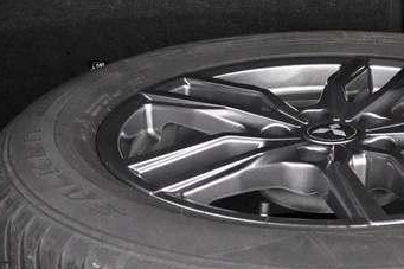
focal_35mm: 114
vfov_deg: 12.0
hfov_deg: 17.8
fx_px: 1279
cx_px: 320
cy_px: 117
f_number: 3.5
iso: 4500
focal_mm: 16
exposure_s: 1/60
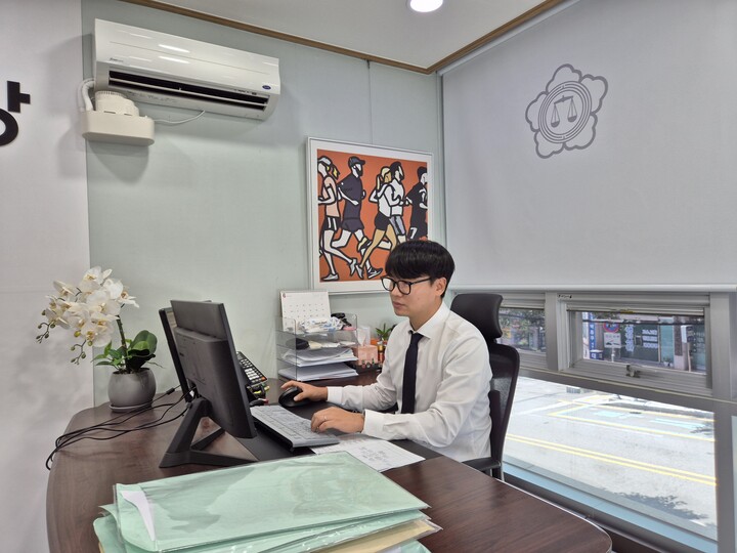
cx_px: 368
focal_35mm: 23
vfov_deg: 58.9
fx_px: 490
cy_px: 276
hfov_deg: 73.9
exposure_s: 1/120
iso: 32
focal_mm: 5.4
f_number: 1.8
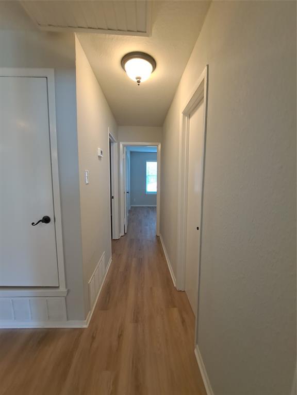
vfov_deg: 106.2
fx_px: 149
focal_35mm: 13
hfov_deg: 89.9
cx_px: 148
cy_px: 198
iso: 160
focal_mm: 1.74
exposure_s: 1/50
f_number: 2.2
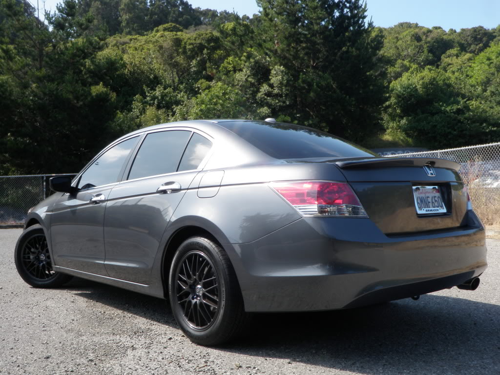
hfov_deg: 51.4
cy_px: 188
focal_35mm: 36
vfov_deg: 39.7
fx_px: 520
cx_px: 250
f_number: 6.3
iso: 50
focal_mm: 6.53
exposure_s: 1/100
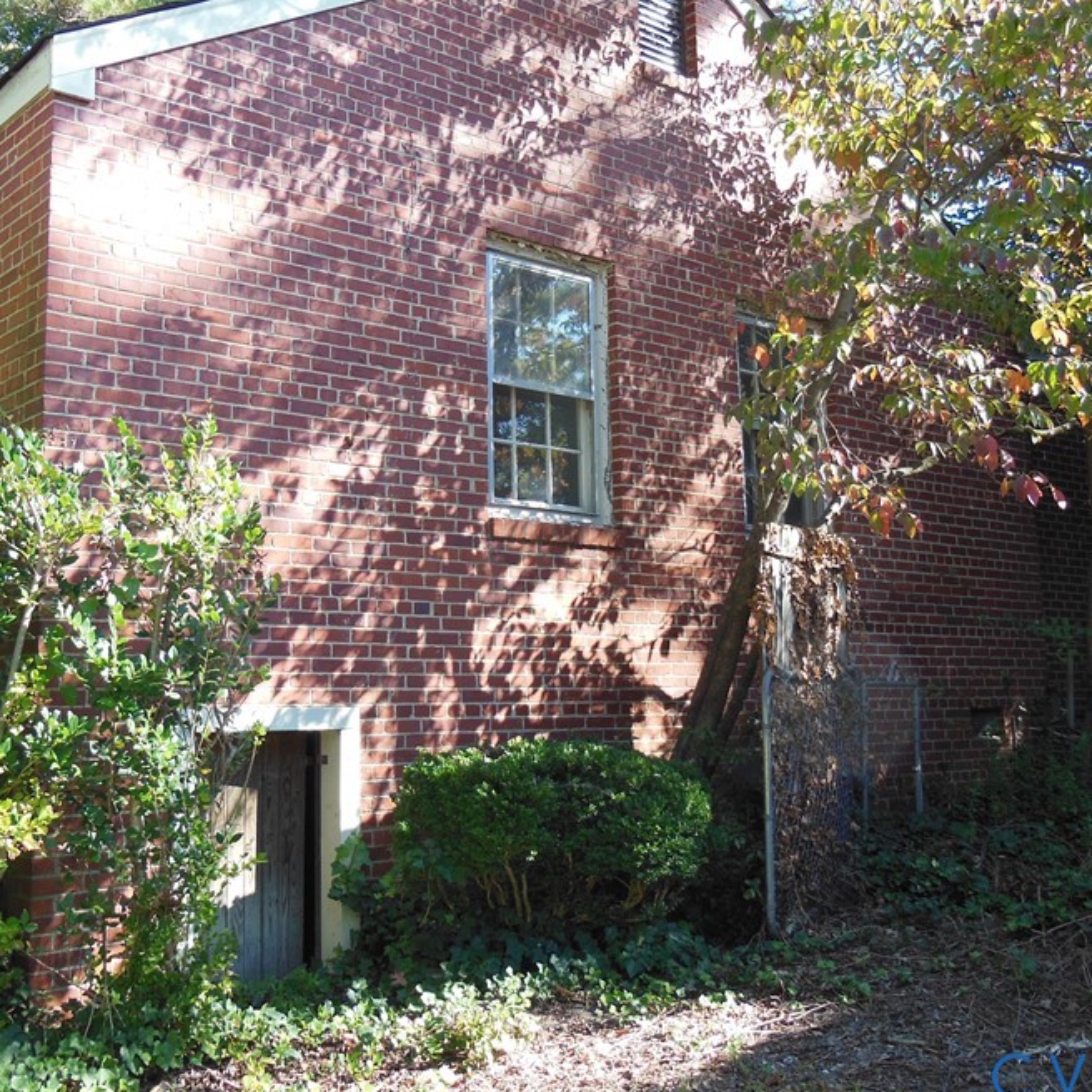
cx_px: 479
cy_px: 483
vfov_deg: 41.8
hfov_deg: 41.8
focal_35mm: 40
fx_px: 1428
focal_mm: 5.2
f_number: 3.7
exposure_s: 1/100
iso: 125
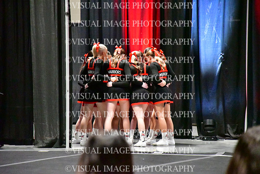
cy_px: 87
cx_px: 130
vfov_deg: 6.5
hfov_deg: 9.8
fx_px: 1517
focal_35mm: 210
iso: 22800
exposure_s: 1/400
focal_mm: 140
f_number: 5.6
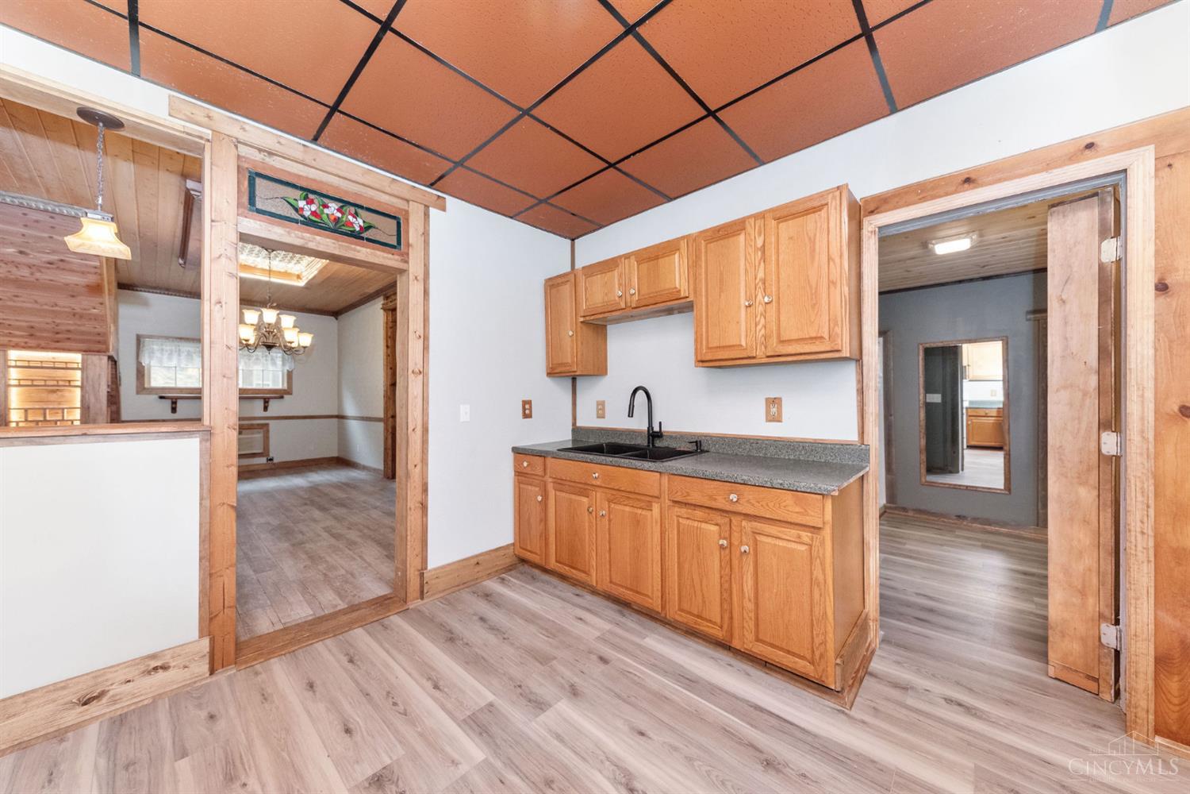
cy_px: 397
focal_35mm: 12
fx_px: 397
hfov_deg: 112.6
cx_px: 595
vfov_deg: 90.0
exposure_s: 1/200
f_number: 5.6
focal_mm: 12
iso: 1600
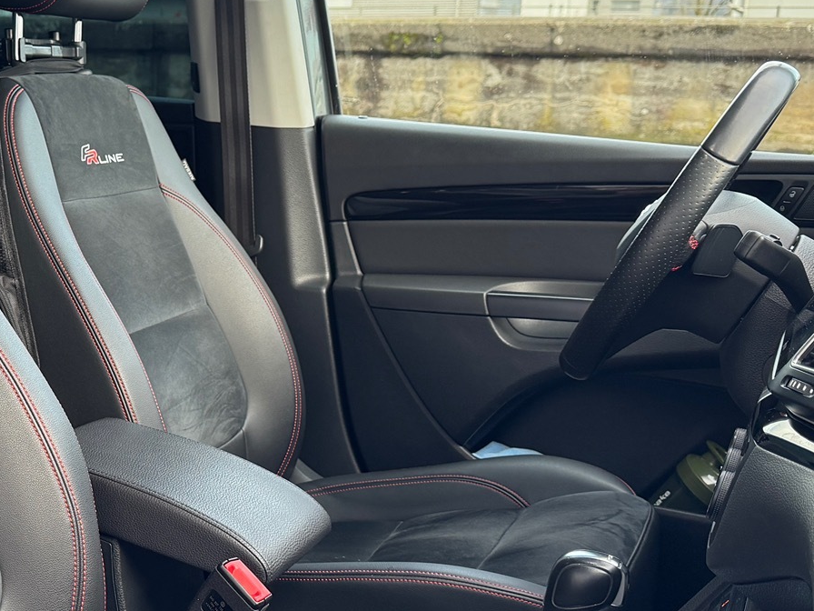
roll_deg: -0.2
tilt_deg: -11.7
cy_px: 282
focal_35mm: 54
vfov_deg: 27.0
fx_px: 1270
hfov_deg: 33.3
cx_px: 55
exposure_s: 1/121
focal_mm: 6.76
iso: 125
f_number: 1.78
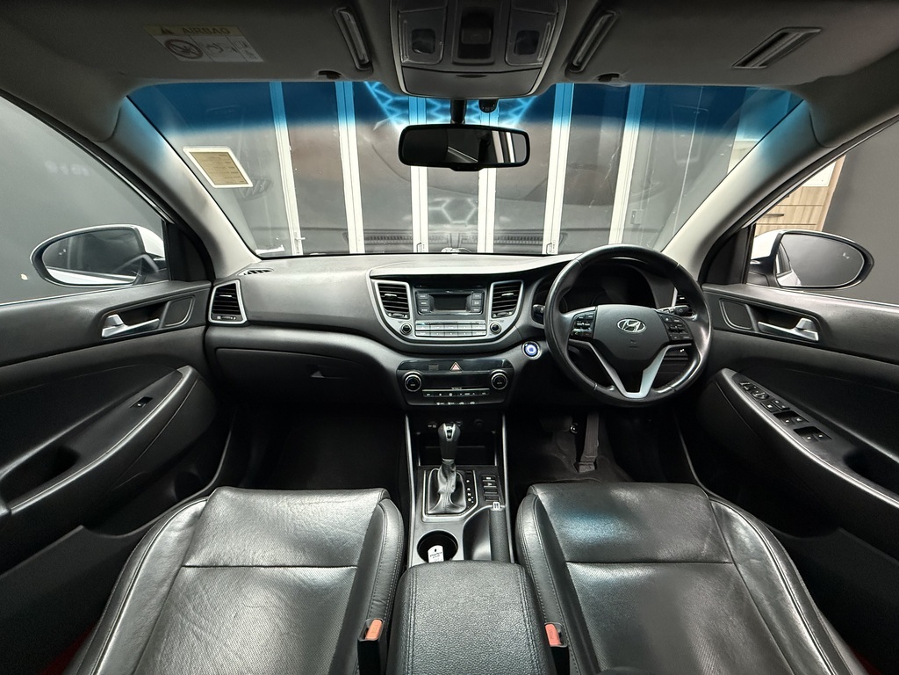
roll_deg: -0.1
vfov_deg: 85.7
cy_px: 338
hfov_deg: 102.1
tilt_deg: -17.8
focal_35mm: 14
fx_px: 364
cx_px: 450
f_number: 2.2
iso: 1000
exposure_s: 1/50
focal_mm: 2.22
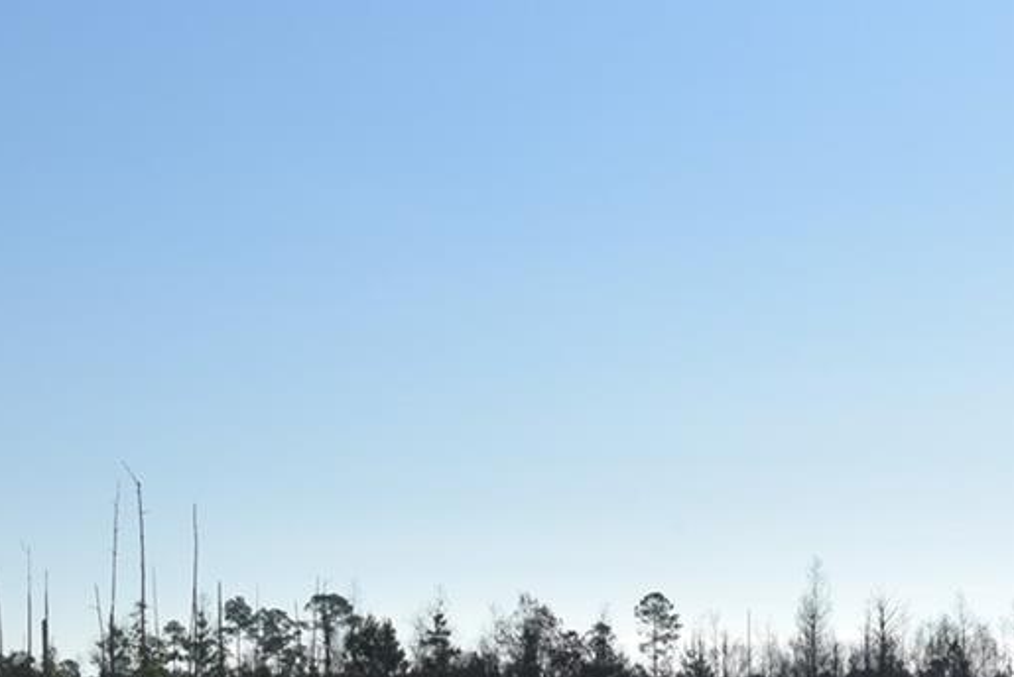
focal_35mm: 118
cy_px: 814
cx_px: 1217
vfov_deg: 11.4
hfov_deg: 16.6
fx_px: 3325
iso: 1250
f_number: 16
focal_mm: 38
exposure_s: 1/1250
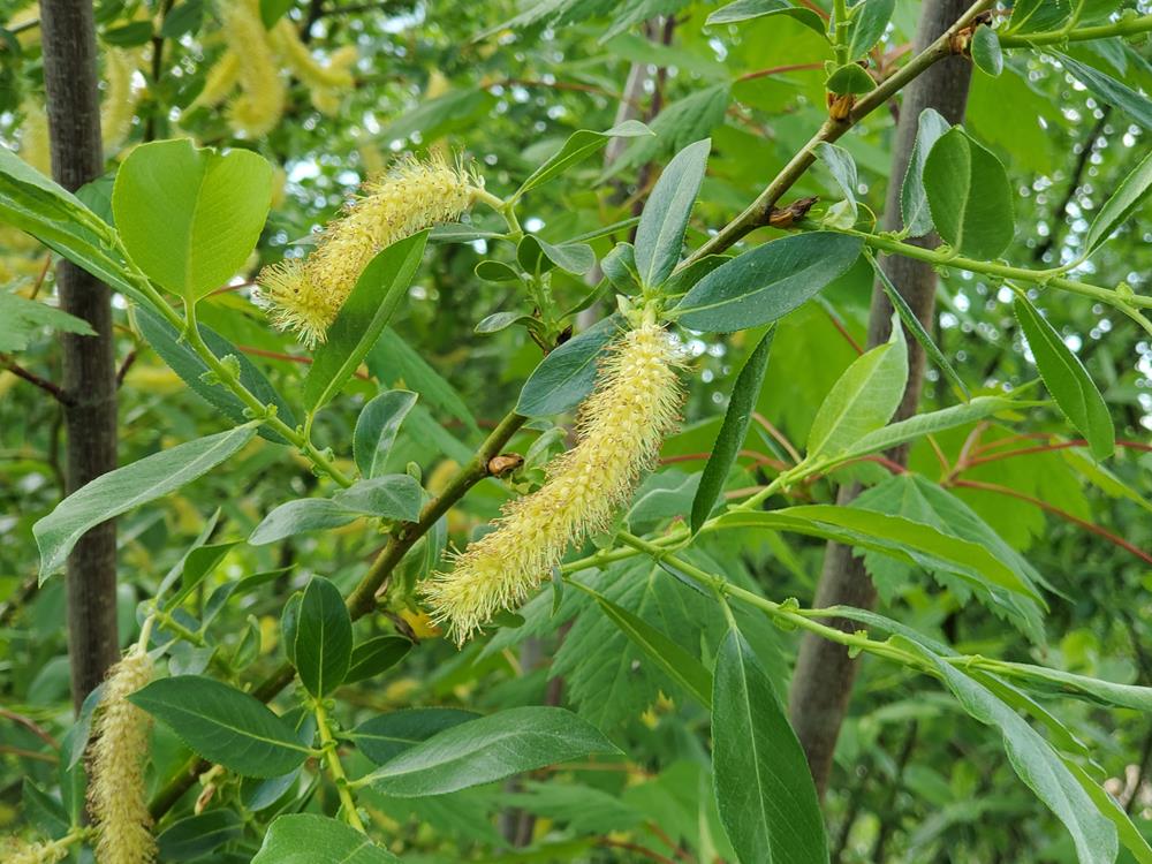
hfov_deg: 36.8
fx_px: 1731
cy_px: 432
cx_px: 576
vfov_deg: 28.0
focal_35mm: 52
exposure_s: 1/120
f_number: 2.4
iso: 64
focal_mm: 6
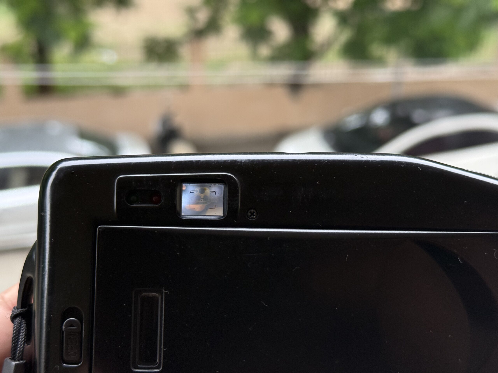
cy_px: 186
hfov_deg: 39.7
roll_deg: -2.2
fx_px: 691
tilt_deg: -27.2
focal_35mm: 48
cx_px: 249
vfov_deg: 30.3
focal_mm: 6.76
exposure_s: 1/80
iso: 160
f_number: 1.78
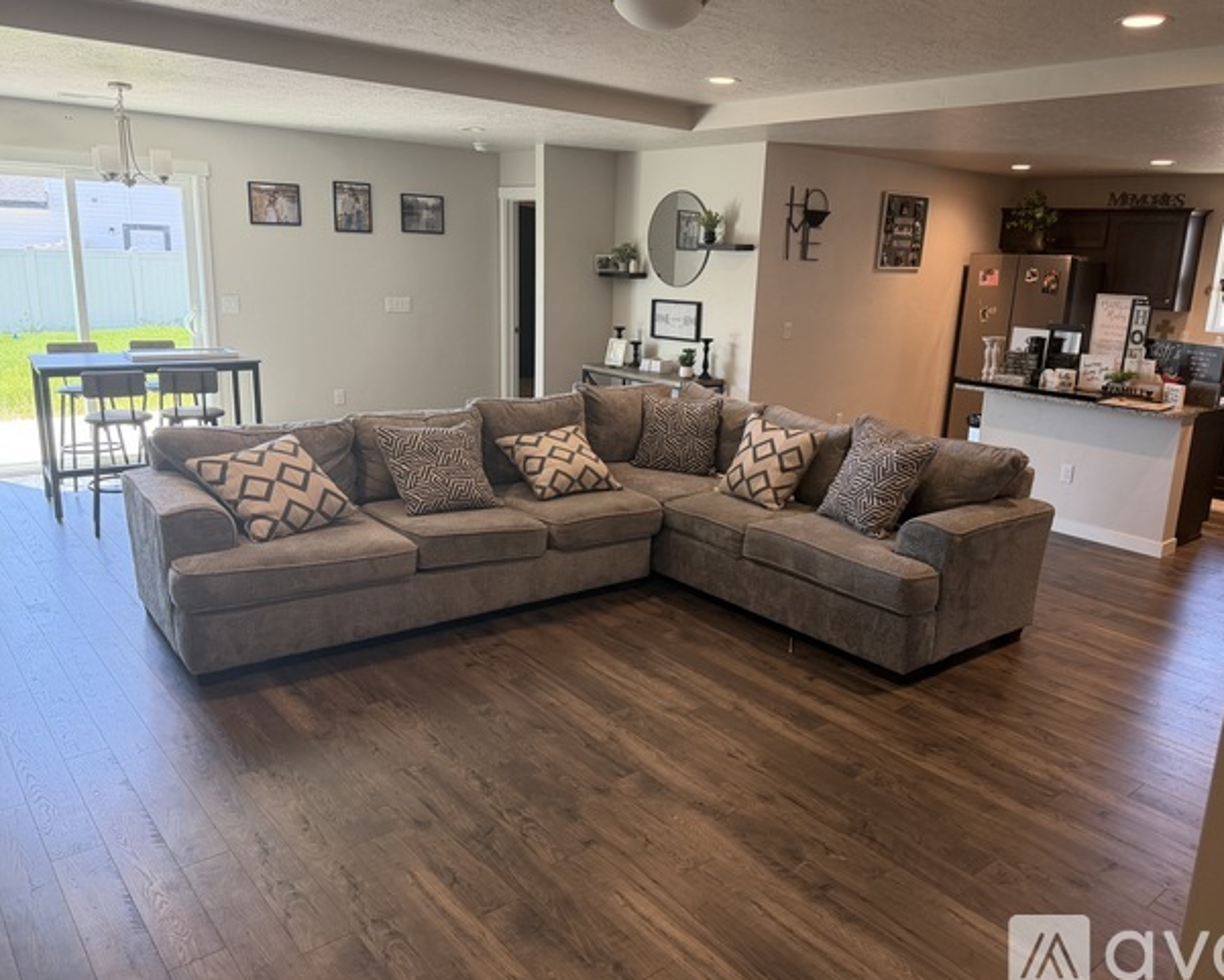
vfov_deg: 54.9
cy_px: 487
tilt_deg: -13.6
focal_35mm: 26
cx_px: 659
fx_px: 942
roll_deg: -2.0
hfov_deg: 65.9
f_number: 1.78
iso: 200
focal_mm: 6.76
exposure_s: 1/128
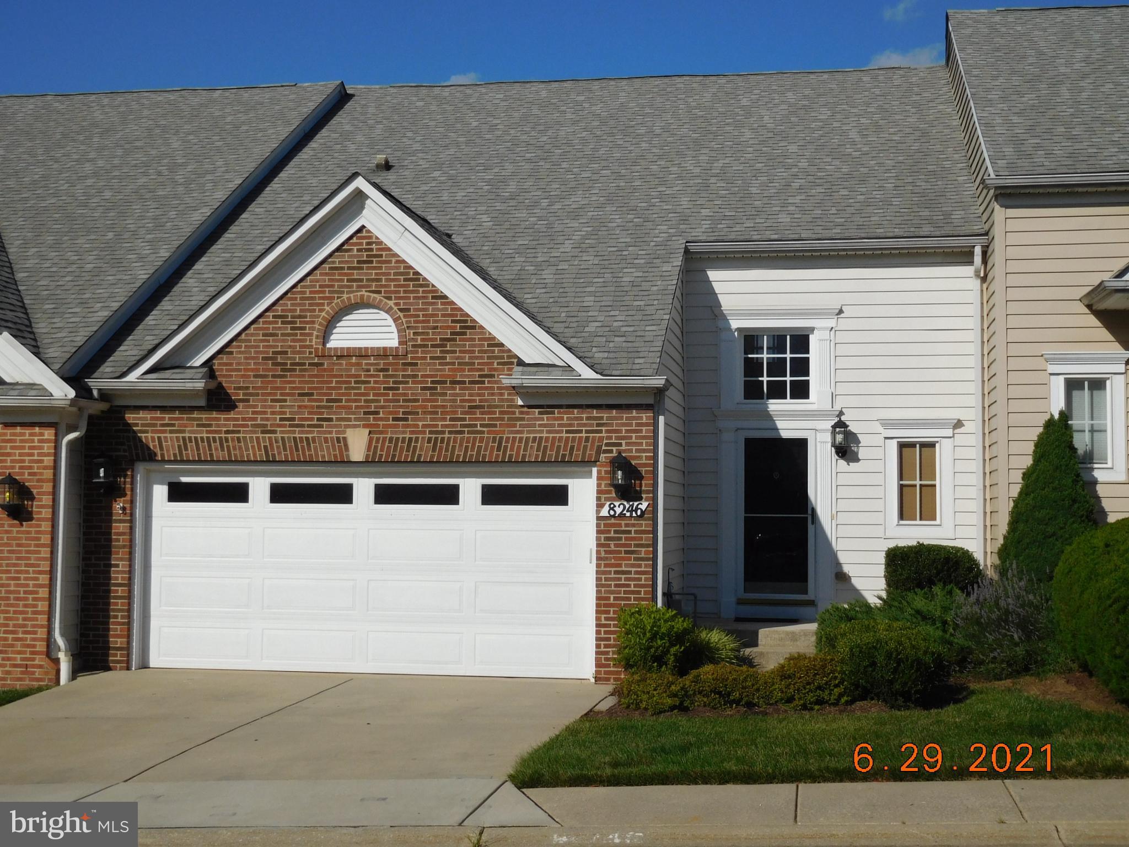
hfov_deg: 38.2
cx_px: 564
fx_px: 1631
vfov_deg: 29.1
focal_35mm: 50
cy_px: 424
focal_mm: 8.9
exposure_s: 1/800
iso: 125
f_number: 8.2
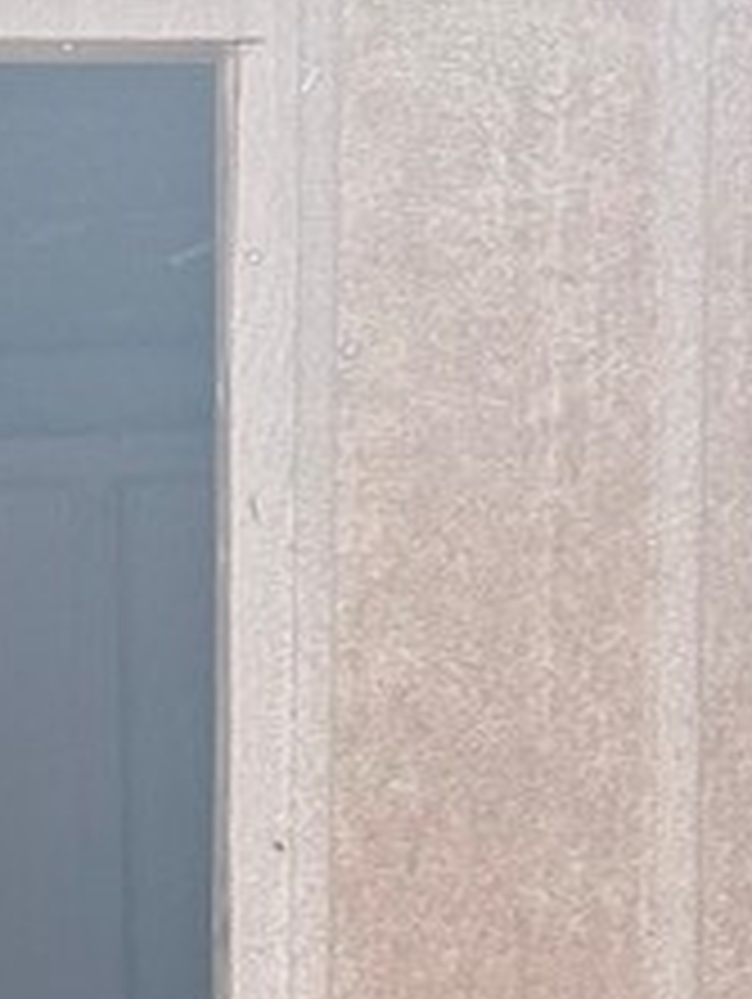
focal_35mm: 221
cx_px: -527
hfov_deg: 6.6
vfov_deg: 8.8
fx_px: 6389
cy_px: 1390
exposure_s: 1/1429
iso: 100
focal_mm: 6.76
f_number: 1.78
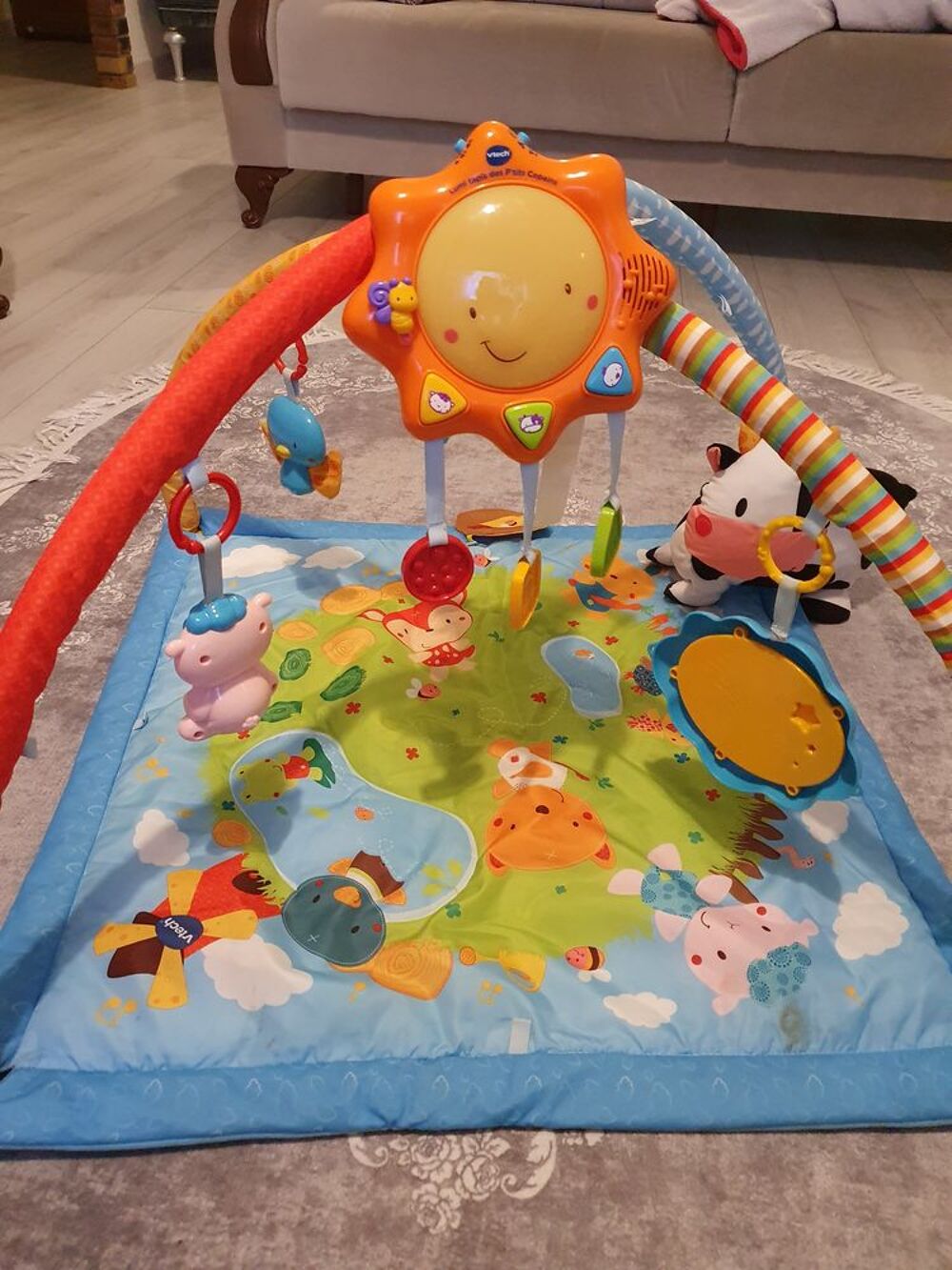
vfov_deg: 67.3
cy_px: 635
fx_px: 953
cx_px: 476
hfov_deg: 53.1
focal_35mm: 26
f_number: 1.5
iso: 640
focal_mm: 4.32
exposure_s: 1/50
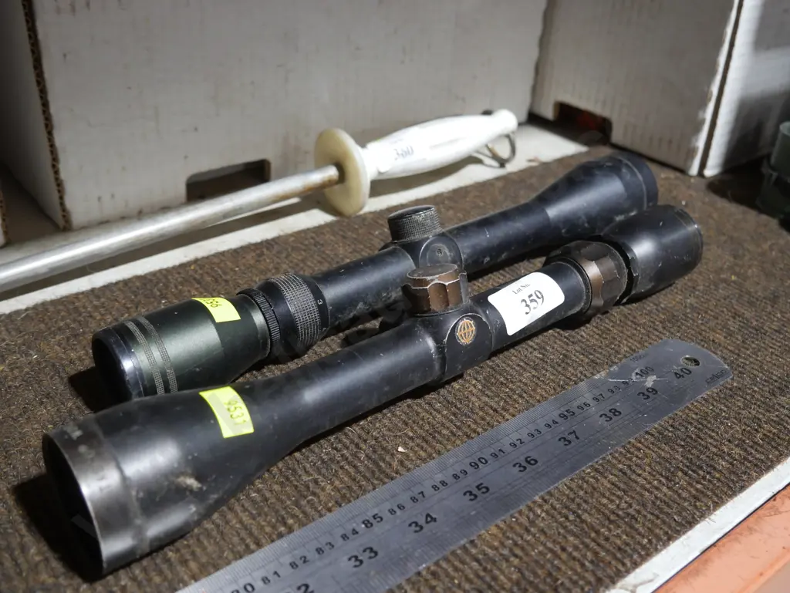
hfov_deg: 51.3
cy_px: 296
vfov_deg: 39.7
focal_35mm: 36
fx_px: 822
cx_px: 395
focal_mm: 18
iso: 800
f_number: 4
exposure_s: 1/60
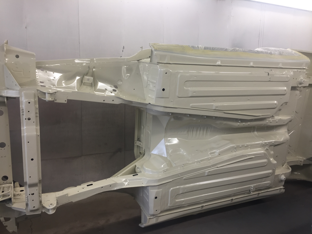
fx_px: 261
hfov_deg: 61.7
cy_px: 117
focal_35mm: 29
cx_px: 156
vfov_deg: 48.2
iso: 32
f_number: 2.2
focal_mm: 4.15
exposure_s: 1/50
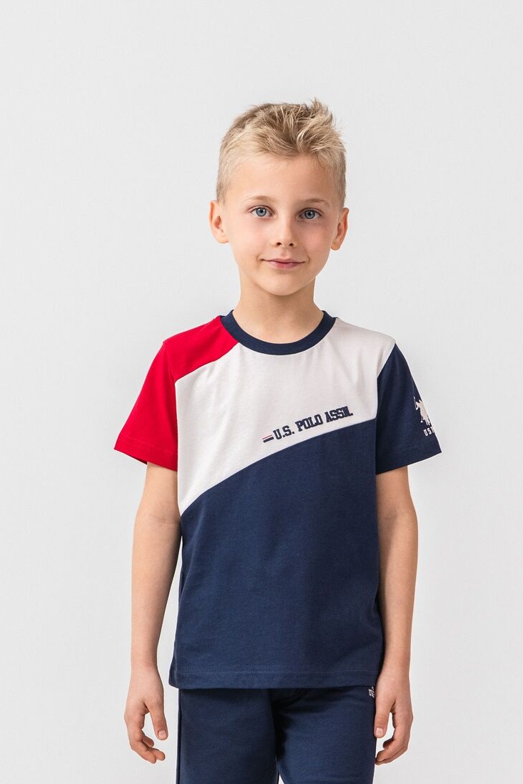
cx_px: 270
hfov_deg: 8.0
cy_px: 621
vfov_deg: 11.9
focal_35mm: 172
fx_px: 3747
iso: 160
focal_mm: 70
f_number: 7.1
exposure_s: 1/160
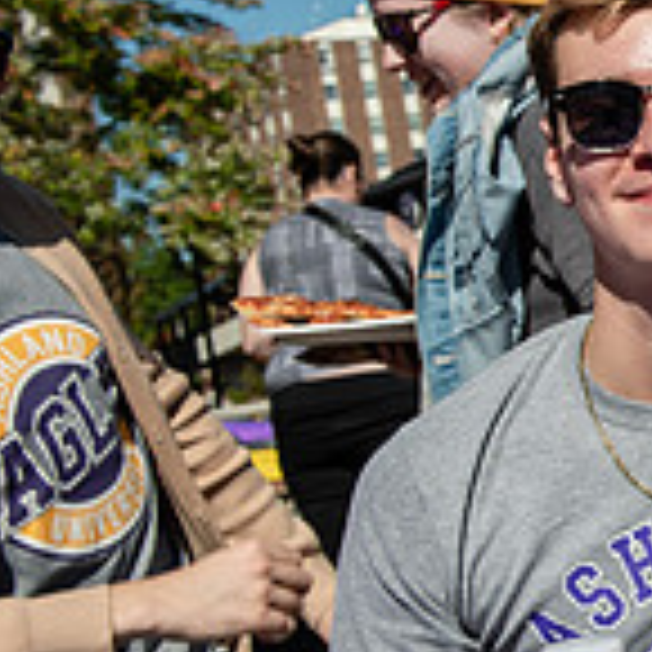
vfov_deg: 15.0
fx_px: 2472
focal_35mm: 116
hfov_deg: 13.6
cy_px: 339
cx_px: 1142
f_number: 7.1
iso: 80
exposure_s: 1/320
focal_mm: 34
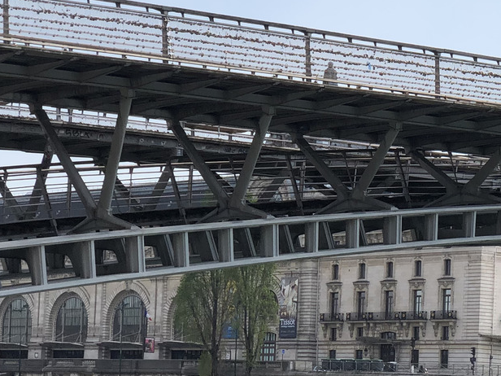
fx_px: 1954
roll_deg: -0.6
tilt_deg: +1.7
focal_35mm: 135
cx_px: 538
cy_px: 373
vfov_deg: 10.9
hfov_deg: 14.3
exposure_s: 1/1080
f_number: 2.4
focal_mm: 6
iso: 16
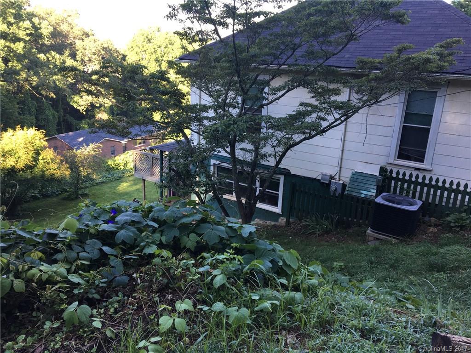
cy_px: 176
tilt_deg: -16.8
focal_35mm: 29
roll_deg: -2.6
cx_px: 236
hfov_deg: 61.7
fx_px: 395
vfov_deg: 48.2
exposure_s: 1/120
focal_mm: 4.15
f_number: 2.2
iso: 32
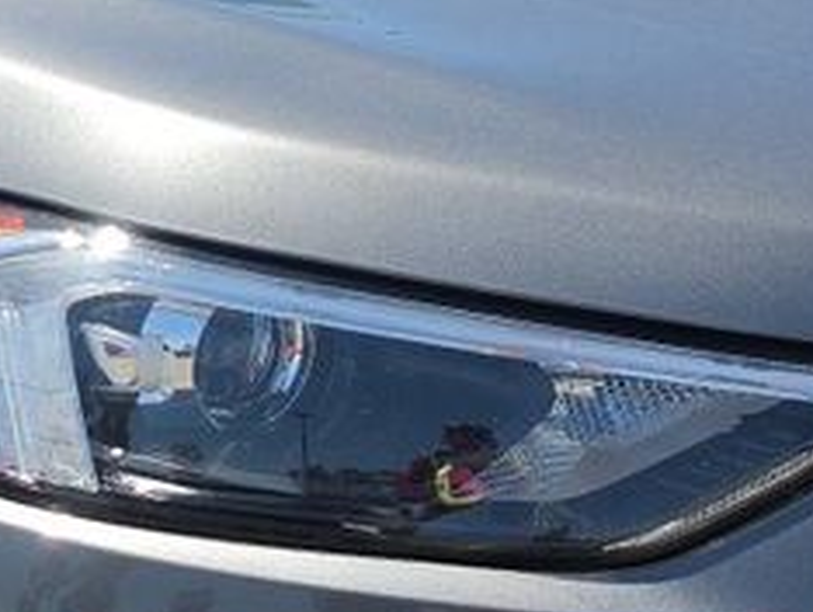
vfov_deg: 9.5
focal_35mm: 157
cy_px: 136
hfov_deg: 12.5
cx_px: 80
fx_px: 3691
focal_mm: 6.5
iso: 64
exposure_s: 1/4538
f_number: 1.4
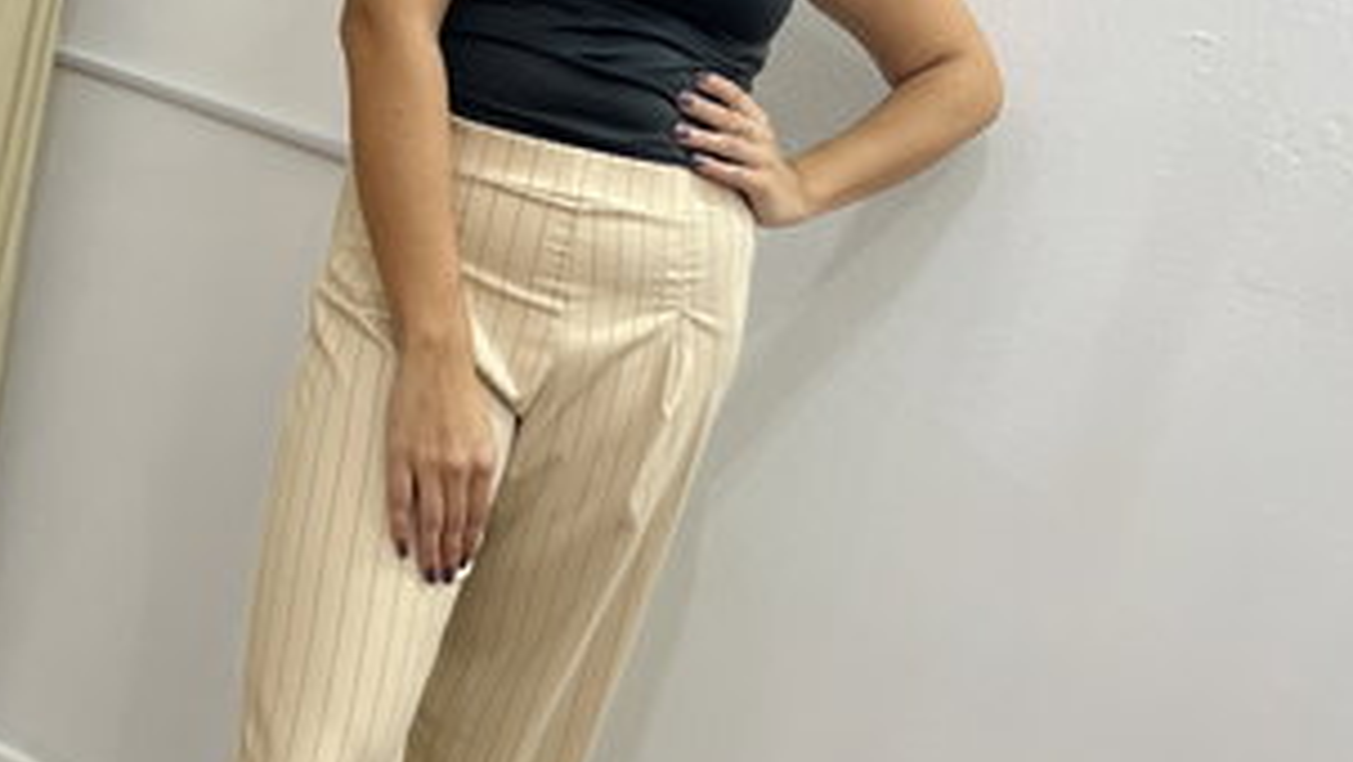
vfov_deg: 23.9
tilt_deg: -9.0
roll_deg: -14.9
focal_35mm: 50
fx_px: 1794
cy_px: 294
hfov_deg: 41.2
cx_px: 582
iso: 125
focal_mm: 5.7
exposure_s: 1/100
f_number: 1.5
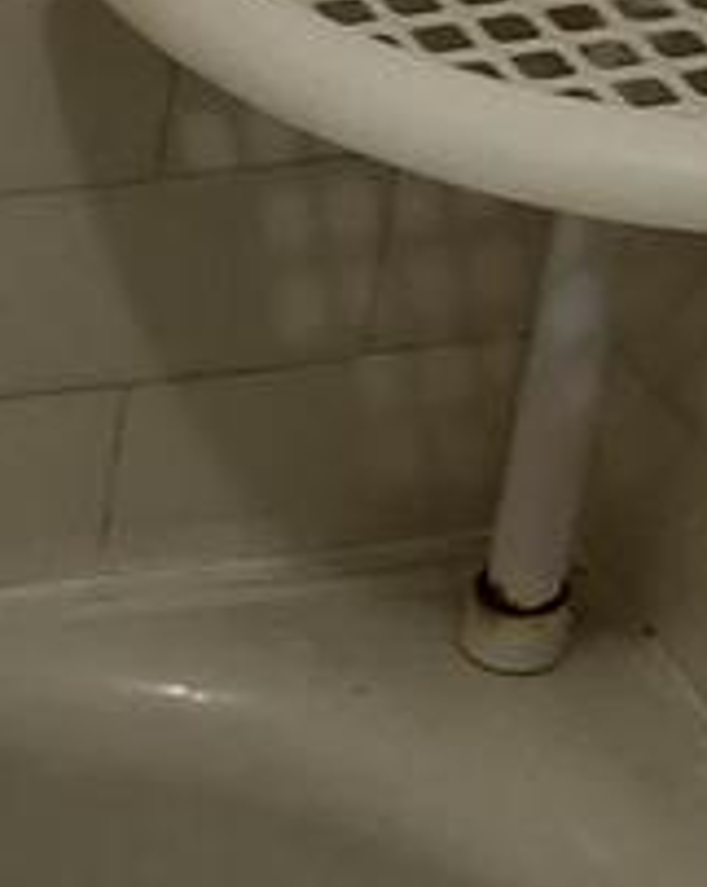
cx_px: -1063
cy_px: 184
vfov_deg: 11.3
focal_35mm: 171
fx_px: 4483
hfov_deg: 8.2
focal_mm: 5.4
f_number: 1.8
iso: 100
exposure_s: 1/120
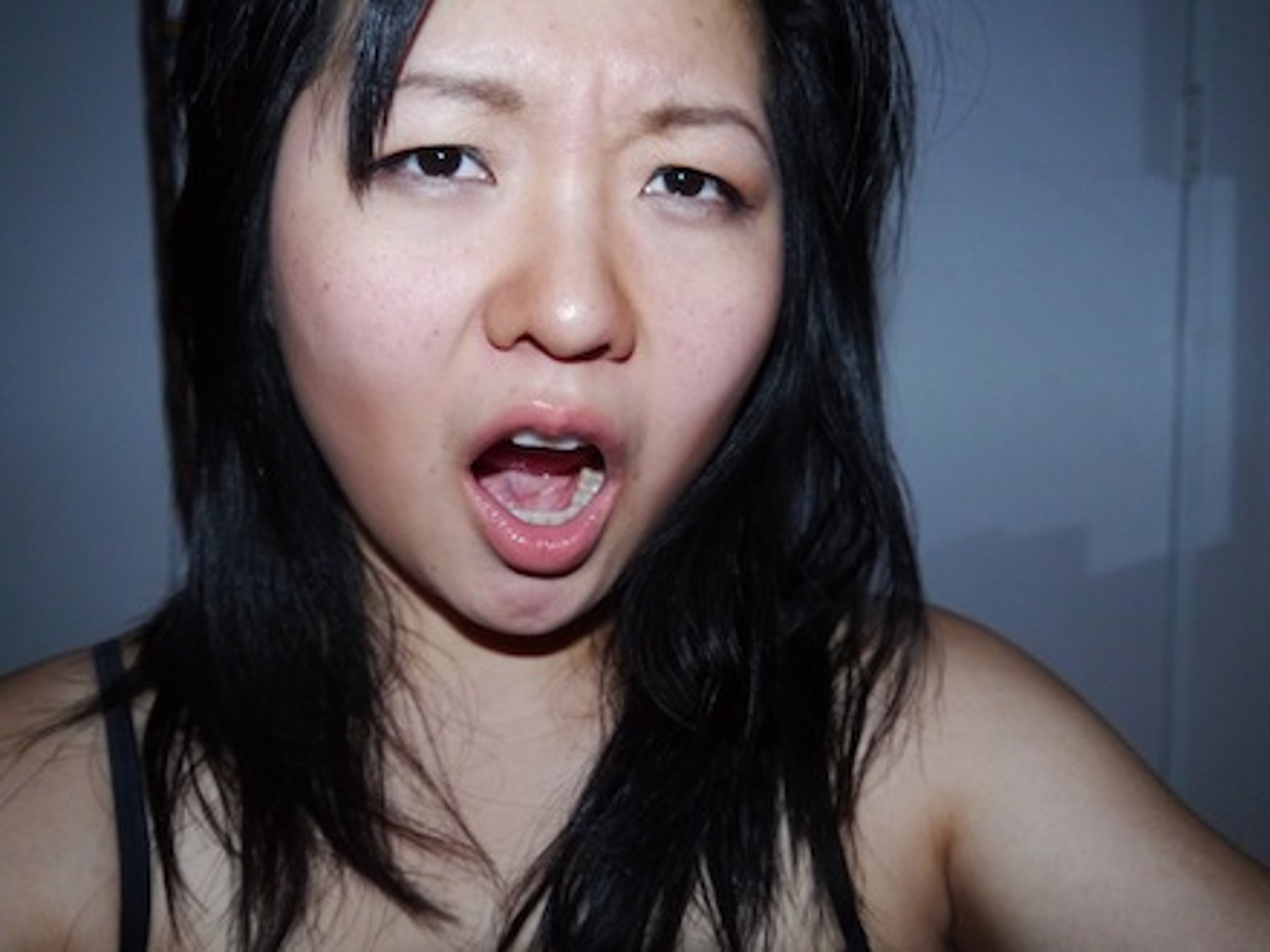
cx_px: 635
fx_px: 1101
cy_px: 476
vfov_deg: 46.8
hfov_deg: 60.0
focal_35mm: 30
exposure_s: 1/60
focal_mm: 15
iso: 1600
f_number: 3.5
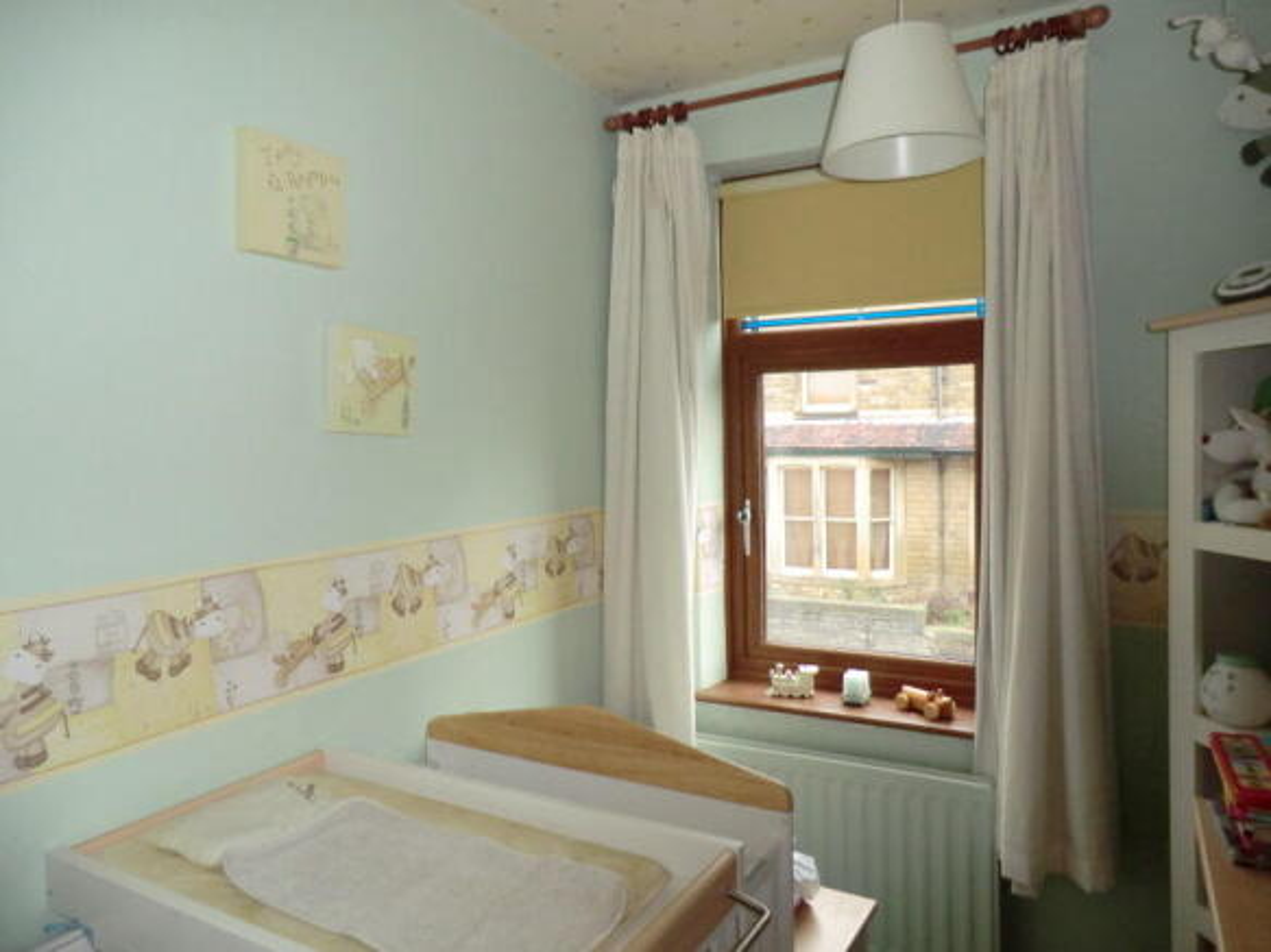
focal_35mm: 24
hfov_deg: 71.6
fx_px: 881
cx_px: 636
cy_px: 476
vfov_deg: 56.8
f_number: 3.2
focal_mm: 4.3
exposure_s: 1/60
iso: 400
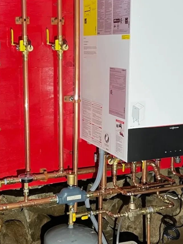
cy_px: 127
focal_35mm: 60
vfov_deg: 32.2
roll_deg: +1.3
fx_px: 423
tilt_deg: -11.0
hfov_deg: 24.3
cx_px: 59
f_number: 1.6
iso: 100
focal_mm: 4.2
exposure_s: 1/60
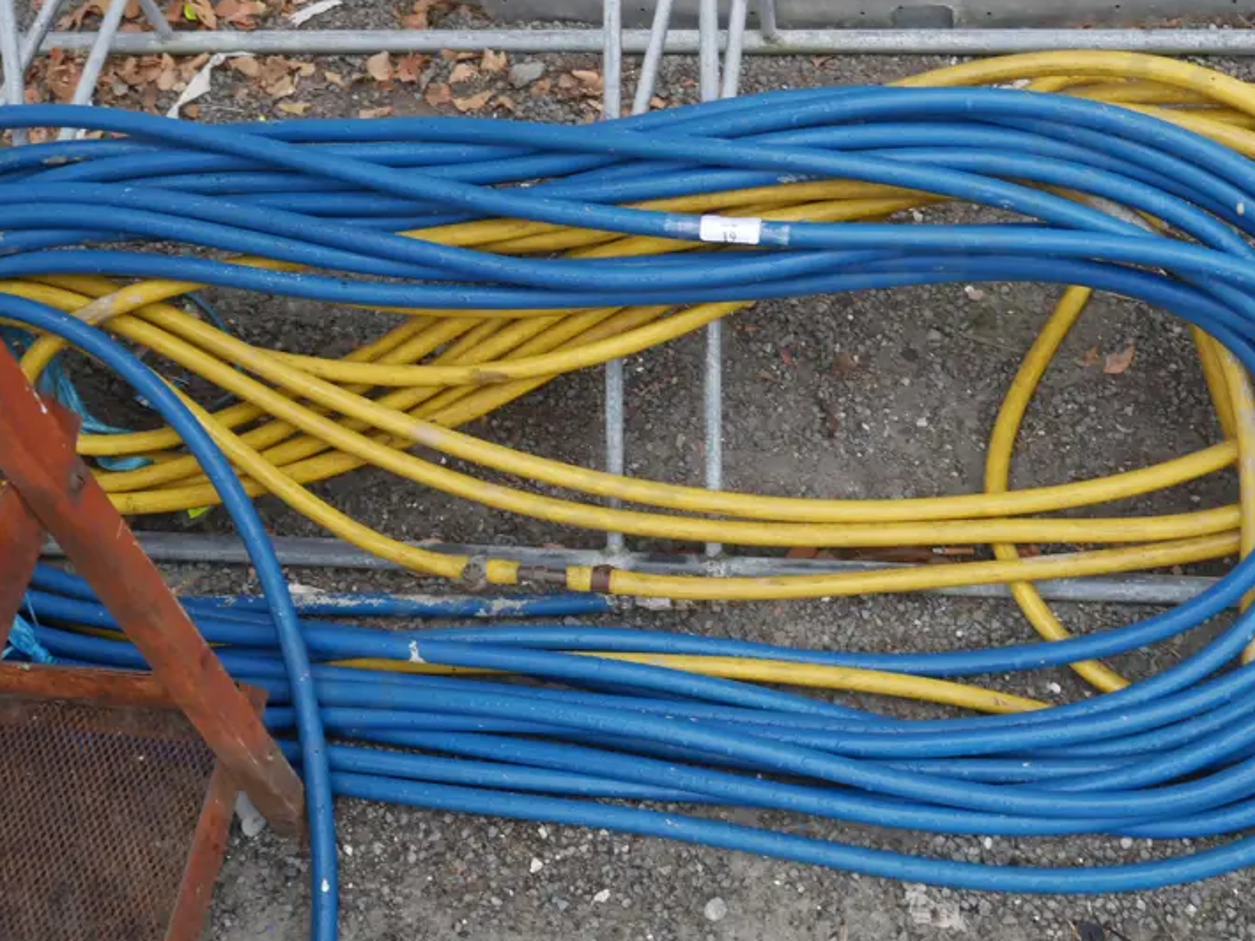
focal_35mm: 52
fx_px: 1886
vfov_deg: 28.0
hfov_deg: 36.7
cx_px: 713
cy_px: 416
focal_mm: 18
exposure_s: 1/60
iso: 640
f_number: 5
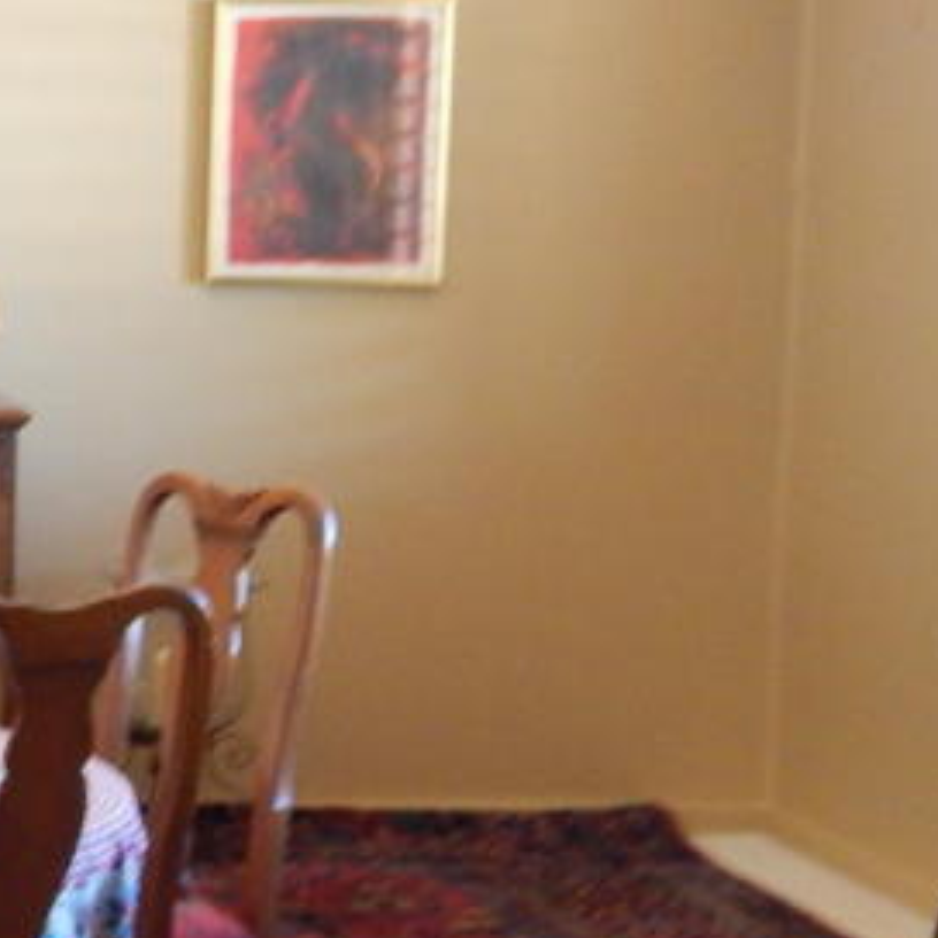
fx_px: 3158
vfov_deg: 16.9
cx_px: -531
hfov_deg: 15.4
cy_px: 603
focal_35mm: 103
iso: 400
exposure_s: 1/10
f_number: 3.2
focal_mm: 5.6
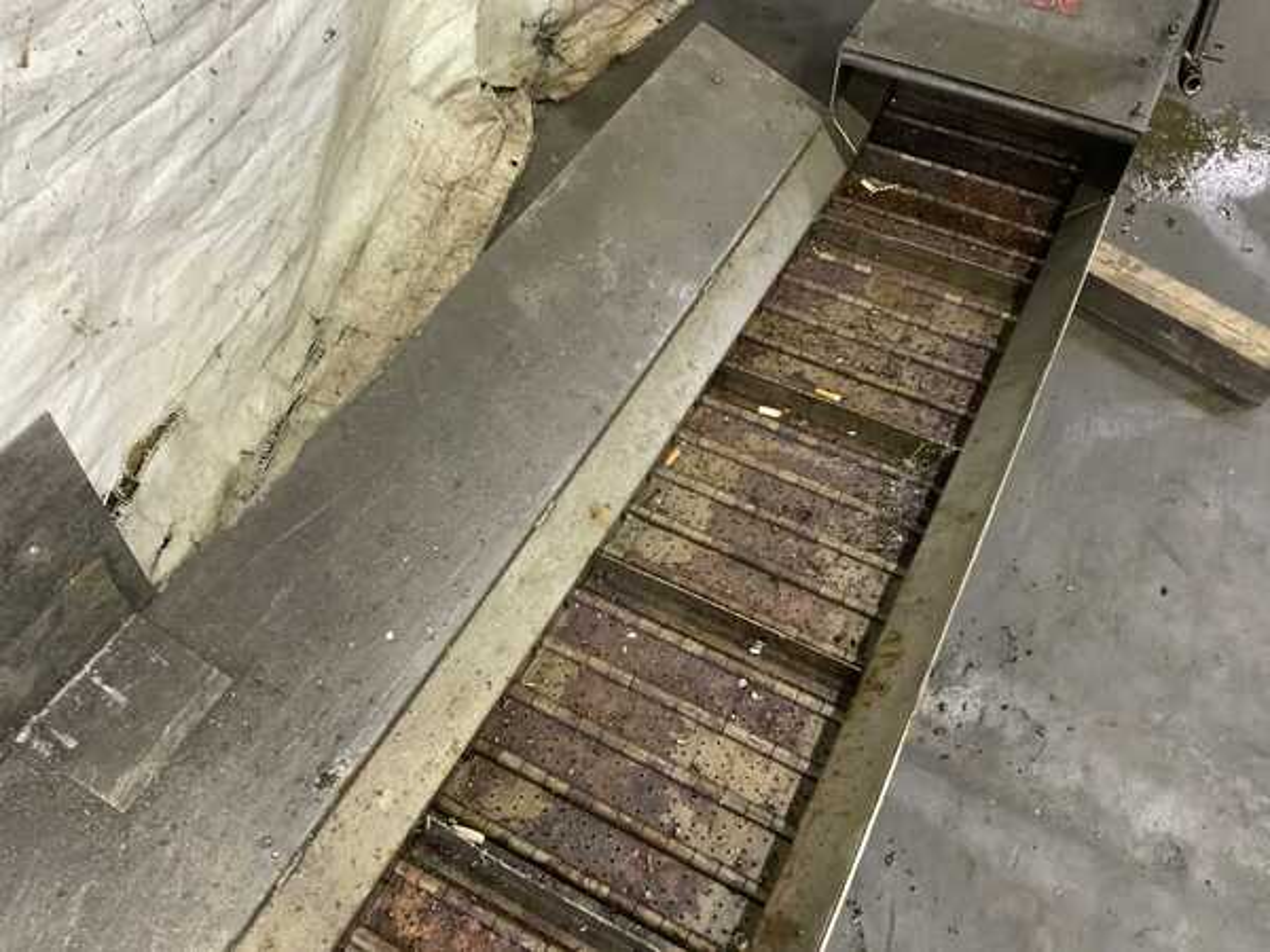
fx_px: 1064
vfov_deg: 48.2
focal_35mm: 29
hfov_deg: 61.7
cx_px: 635
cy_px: 476
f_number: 1.8
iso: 200
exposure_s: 1/40
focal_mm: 3
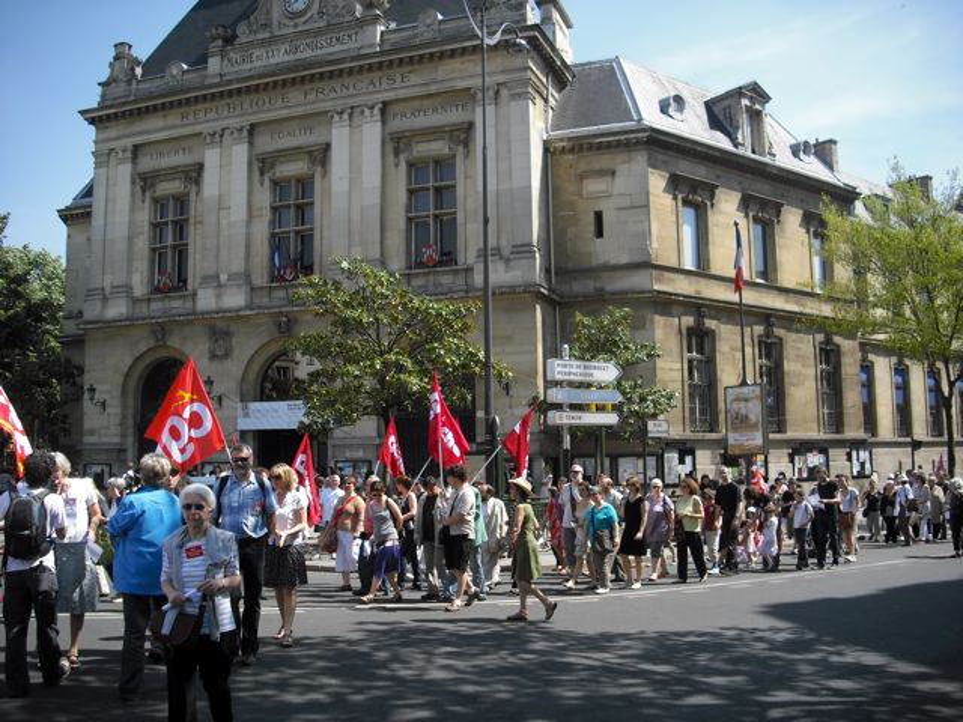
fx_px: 1057
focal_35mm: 38
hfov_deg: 49.0
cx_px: 482
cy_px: 361
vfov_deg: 37.7
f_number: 2.8
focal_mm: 6.2
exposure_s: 1/500
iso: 64
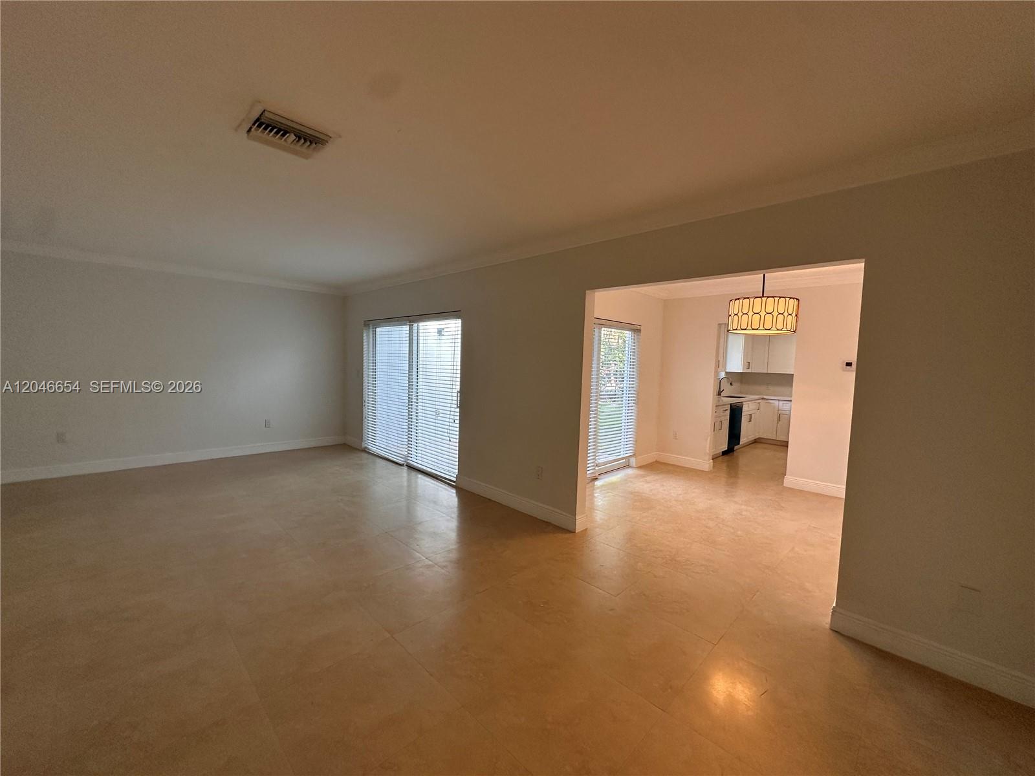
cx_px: 518
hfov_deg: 102.1
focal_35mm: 14
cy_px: 388
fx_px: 419
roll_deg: -1.6
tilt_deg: -4.3
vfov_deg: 85.7
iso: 125
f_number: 2.2
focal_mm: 2.22
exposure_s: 1/120
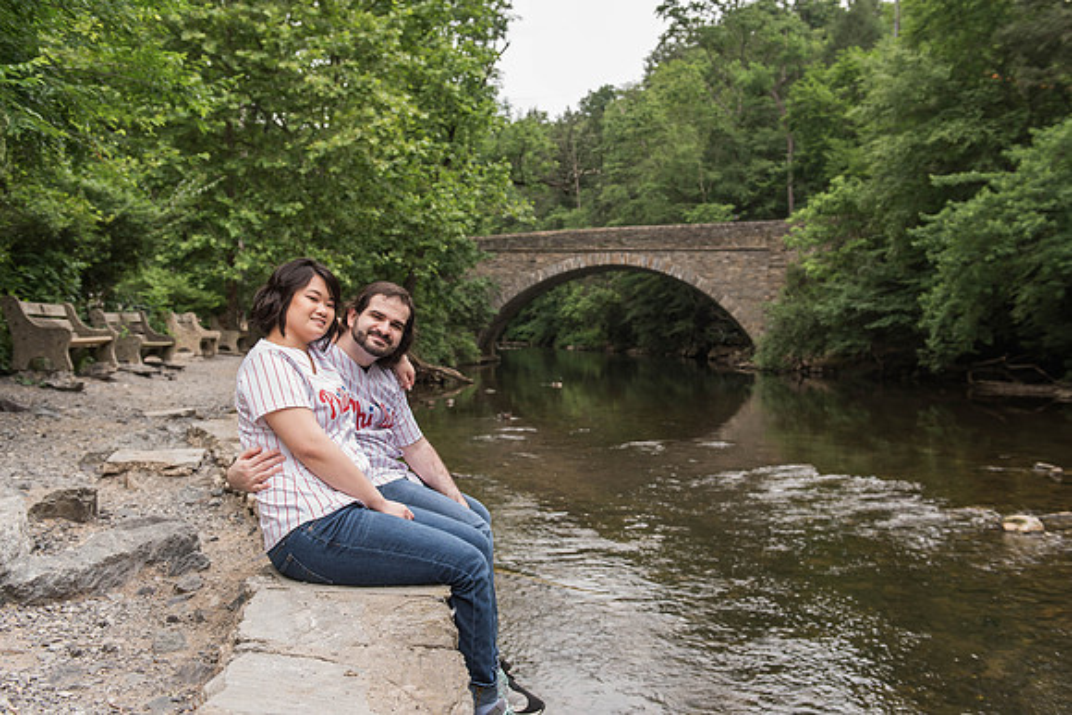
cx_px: 537
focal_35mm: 34
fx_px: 1015
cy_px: 350
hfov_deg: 55.7
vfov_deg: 38.8
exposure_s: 1/100
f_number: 4
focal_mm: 32
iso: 400
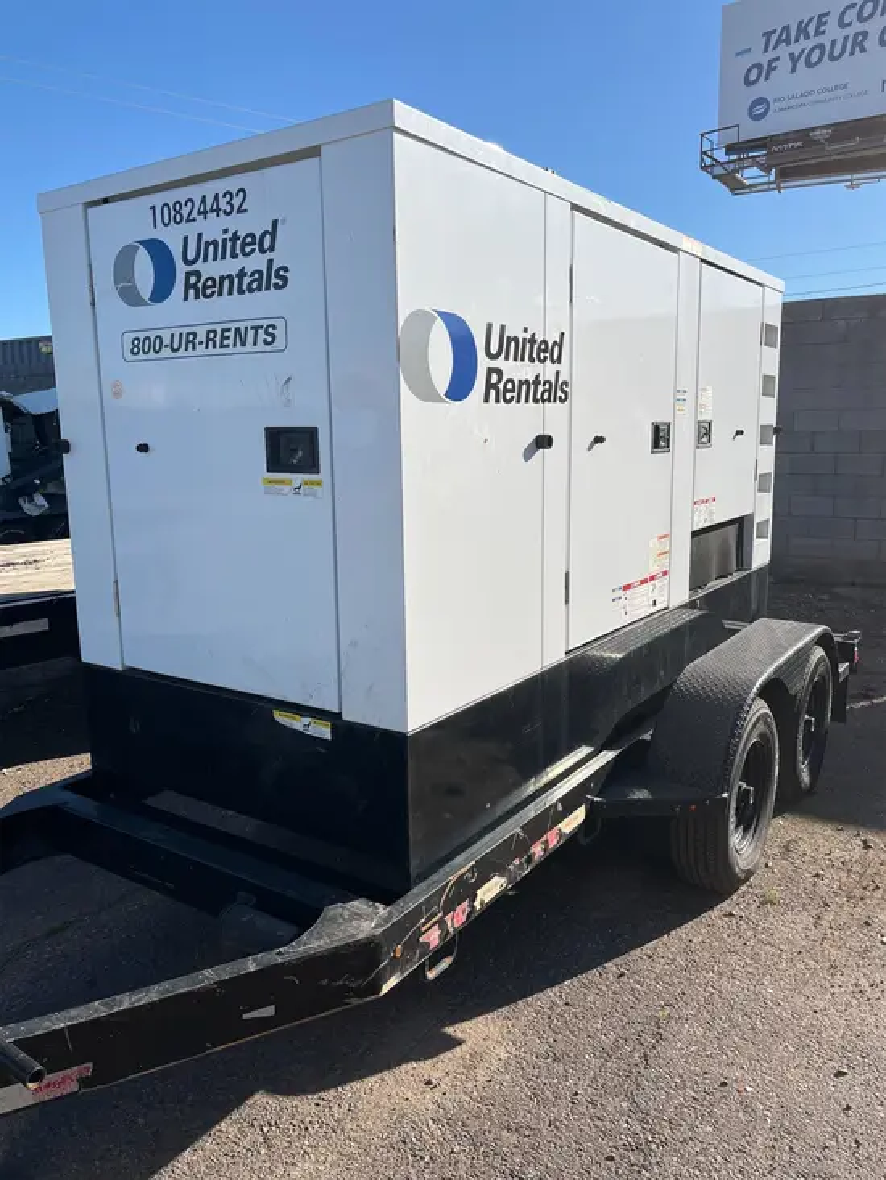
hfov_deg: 53.1
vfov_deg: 67.3
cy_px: 590
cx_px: 443
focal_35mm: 26
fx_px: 887
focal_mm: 5.1
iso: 50
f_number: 1.6
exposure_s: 1/4651
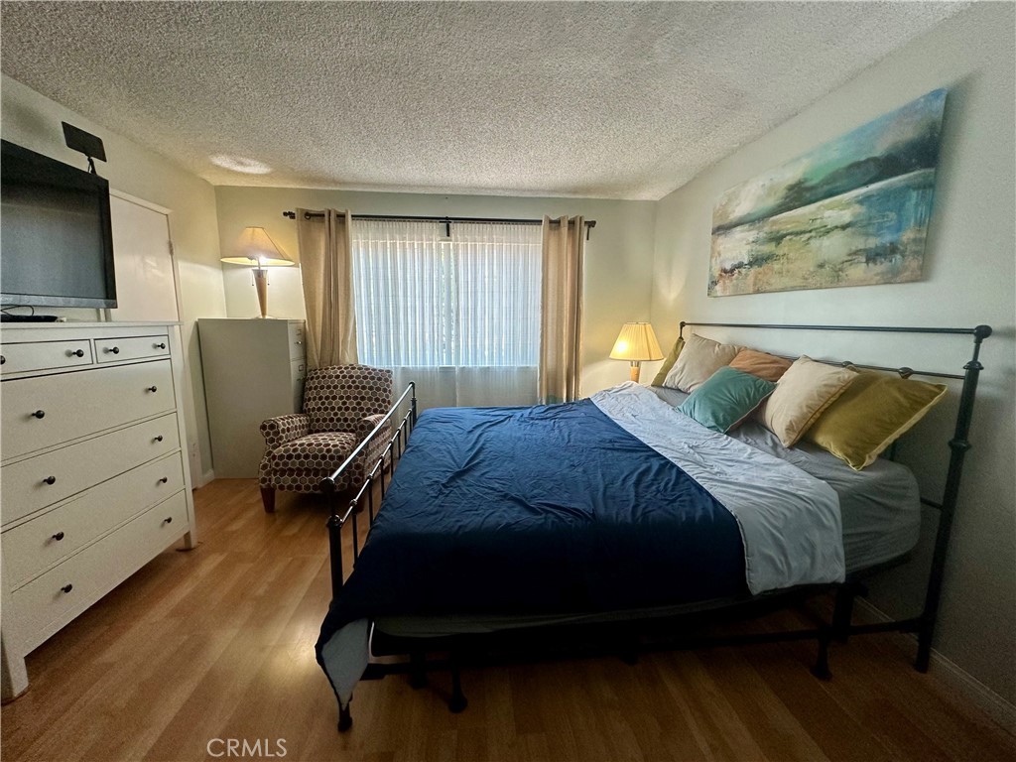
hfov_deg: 102.1
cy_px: 381
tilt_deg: -8.2
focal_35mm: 14
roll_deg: -0.7
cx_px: 508
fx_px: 411
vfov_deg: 85.7
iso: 200
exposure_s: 1/120
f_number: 2.2
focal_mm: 2.22
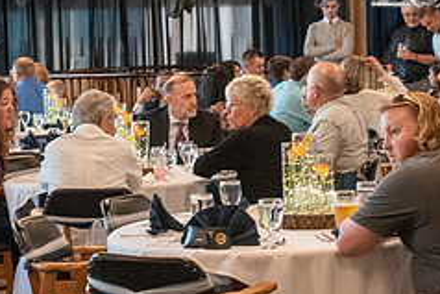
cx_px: 214
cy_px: 114
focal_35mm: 128
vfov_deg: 10.7
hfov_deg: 16.0
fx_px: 1565
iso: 3600
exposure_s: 1/60
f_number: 4.5
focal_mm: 35
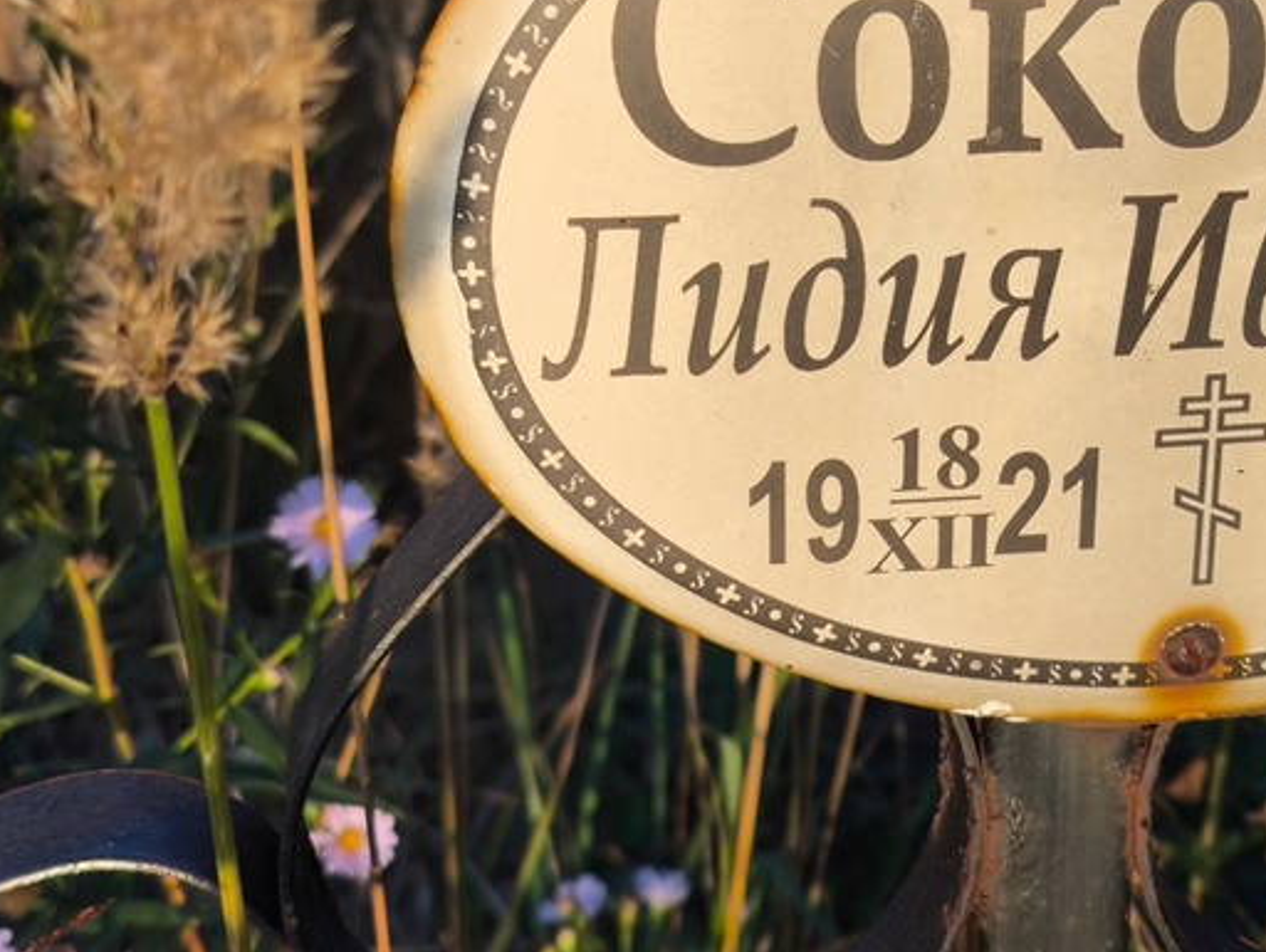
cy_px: 331
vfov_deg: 18.9
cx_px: 966
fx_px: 2855
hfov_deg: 24.7
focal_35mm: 78
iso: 50
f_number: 1.7
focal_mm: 4.71
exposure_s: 1/579
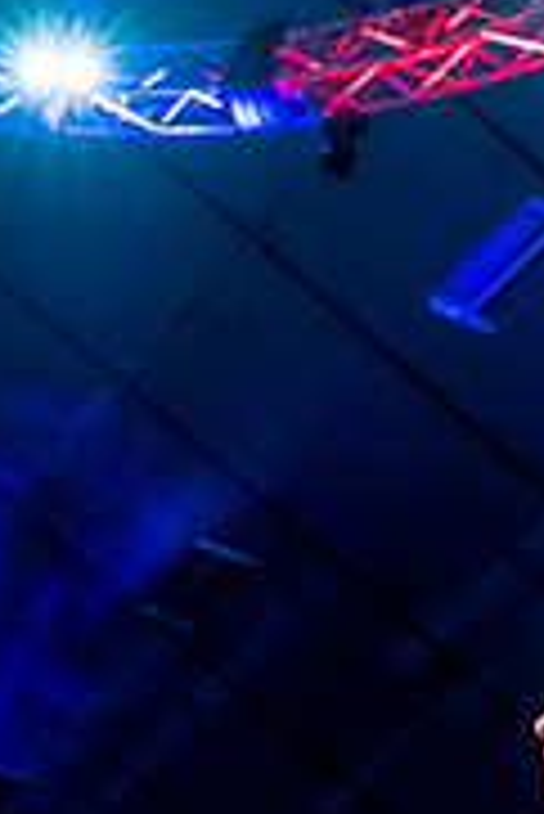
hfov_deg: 15.3
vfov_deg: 23.8
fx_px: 1900
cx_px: 755
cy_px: 151
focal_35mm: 84
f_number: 4
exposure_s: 1/1000
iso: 4000
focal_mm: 24
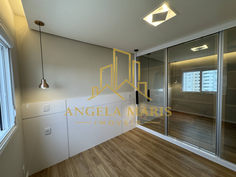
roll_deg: +2.2
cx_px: 118
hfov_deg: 102.1
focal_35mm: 14
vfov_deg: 85.7
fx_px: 95
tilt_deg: -2.0
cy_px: 88
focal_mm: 2.22
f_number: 2.2
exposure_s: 1/120
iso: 100
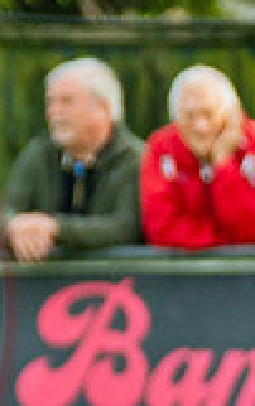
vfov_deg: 0.9
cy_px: 406
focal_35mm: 2240
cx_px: -501
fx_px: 24841
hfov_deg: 0.6
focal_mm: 270
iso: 400
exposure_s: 1/1000
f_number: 4
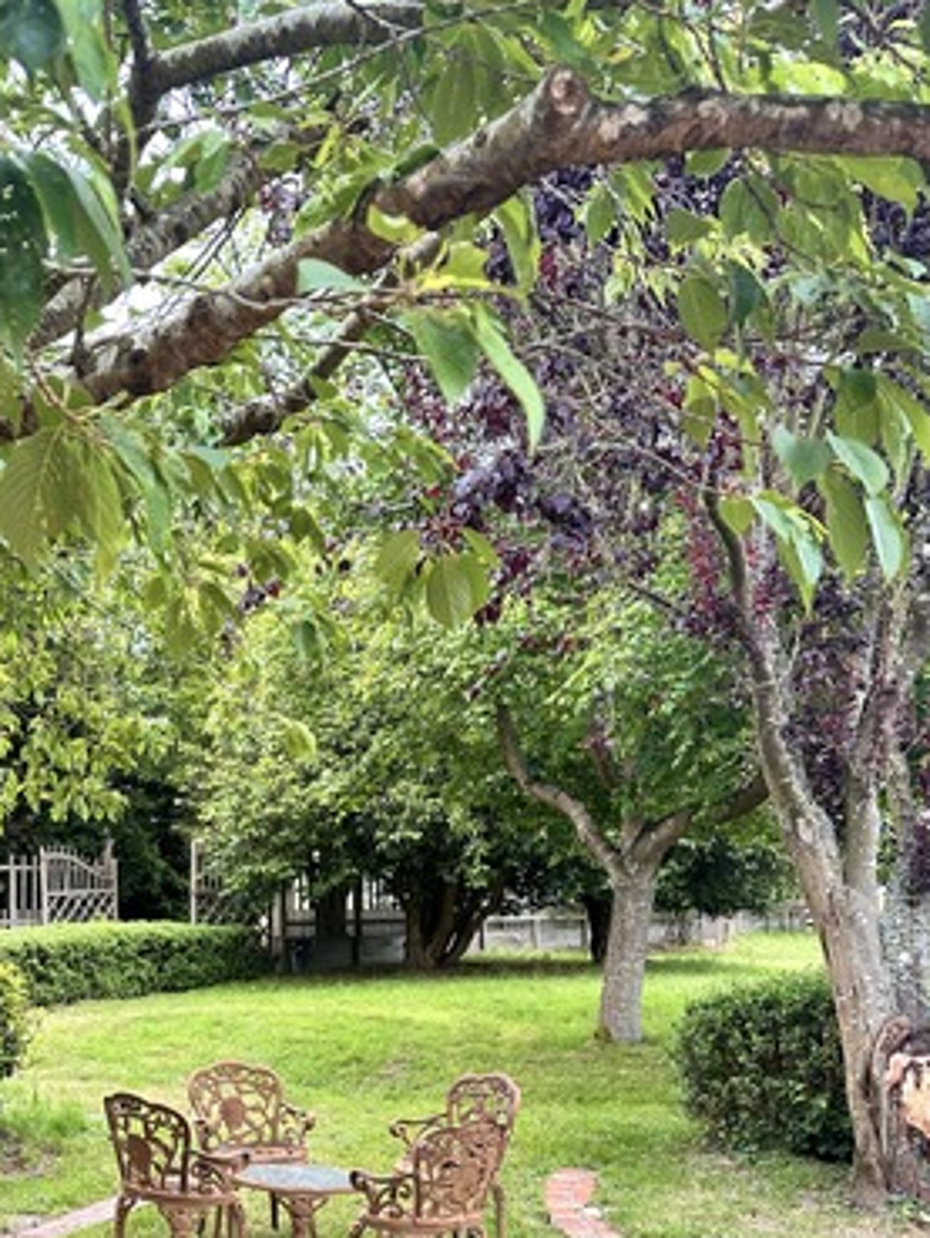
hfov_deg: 35.9
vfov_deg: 46.6
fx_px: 1396
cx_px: 215
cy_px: 886
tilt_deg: +0.5
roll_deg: -0.3
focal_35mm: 39
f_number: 1.78
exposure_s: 1/685
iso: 80
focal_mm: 6.86
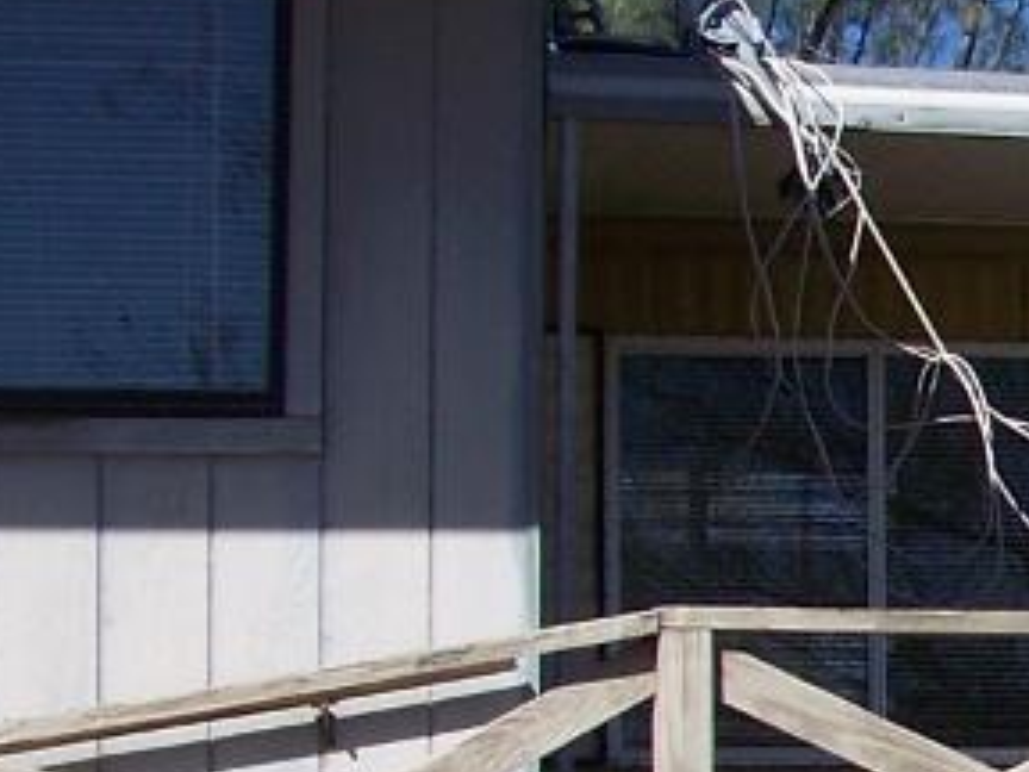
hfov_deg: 11.7
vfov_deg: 9.2
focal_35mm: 160
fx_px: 4756
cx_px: 1633
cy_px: 693
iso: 64
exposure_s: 1/800
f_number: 4
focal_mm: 5.85
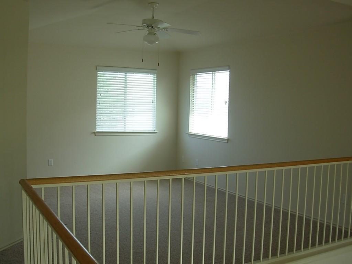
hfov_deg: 49.0
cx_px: 176
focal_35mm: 38
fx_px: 386
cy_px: 132
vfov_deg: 37.7
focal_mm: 6.3
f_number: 2.9
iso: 50
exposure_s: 1/39.2
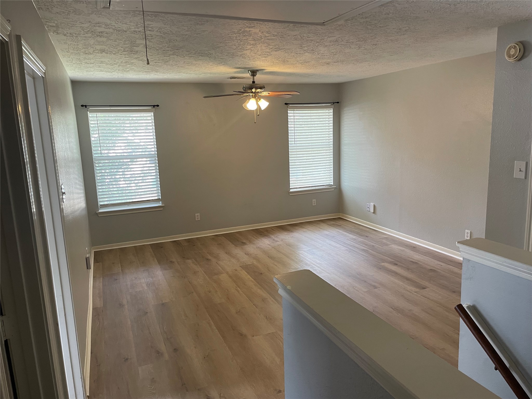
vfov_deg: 53.1
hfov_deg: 67.3
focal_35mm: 26
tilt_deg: -9.8
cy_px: 200
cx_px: 266
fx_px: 400
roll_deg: +2.1
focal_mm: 4.2
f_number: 1.6
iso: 100
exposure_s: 1/60
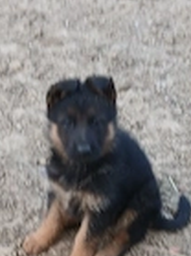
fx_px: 553
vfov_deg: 25.3
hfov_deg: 19.6
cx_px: 108
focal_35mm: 75
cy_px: 228
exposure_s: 1/50.3
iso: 25
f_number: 1.8
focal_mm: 3.98
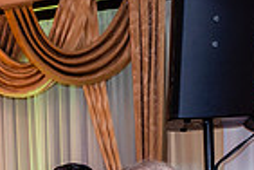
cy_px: 325
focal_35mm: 132
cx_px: 81
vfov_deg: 9.8
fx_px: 931
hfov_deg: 15.5
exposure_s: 1/160
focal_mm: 32
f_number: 4.5
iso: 1600
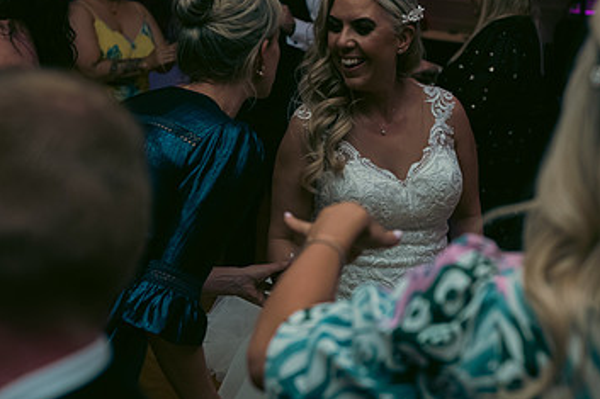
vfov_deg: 18.4
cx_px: 355
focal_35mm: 74
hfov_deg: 27.3
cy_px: 154
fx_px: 1233
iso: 800
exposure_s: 1/160
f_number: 3.5
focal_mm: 45
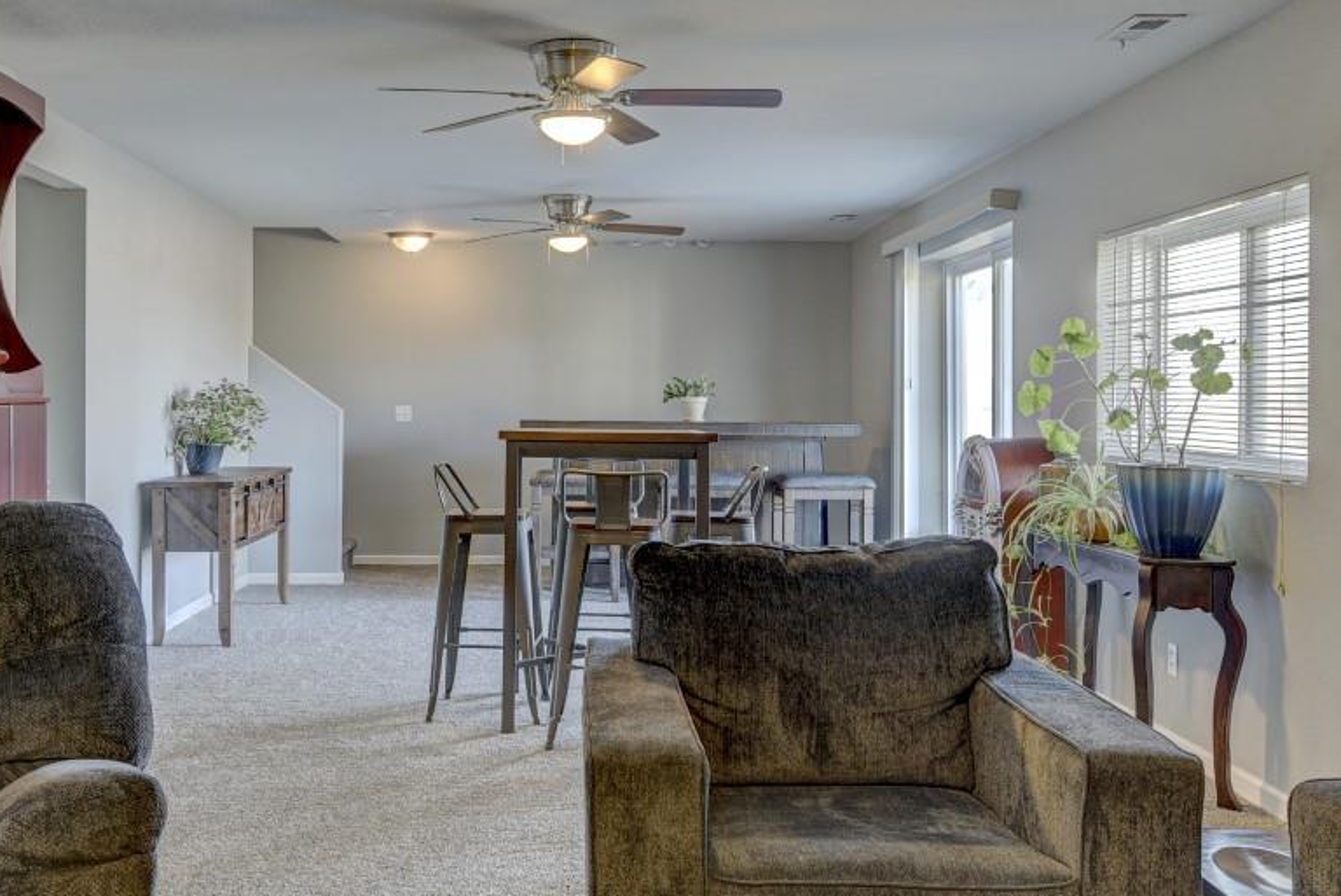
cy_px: 388
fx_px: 1863
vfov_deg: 27.0
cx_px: 508
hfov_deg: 39.3
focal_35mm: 50
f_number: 8
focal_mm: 24
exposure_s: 1/3.33
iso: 400
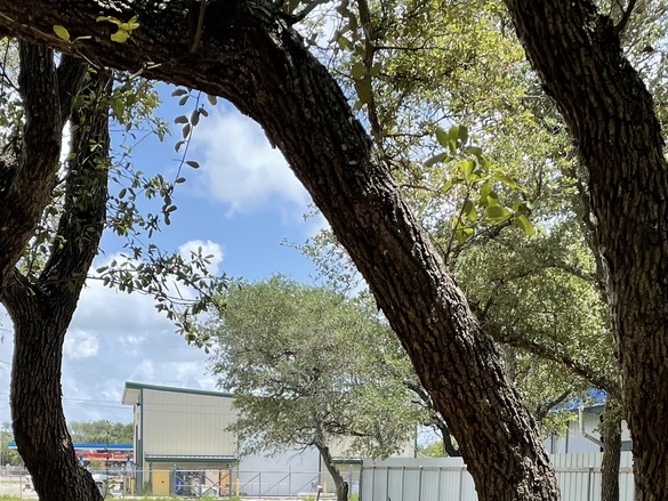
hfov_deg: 30.1
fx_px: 1235
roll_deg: +0.3
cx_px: 227
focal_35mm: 64
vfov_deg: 21.6
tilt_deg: -4.8
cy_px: 567
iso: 32
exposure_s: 1/1366
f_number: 1.6
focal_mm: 4.2
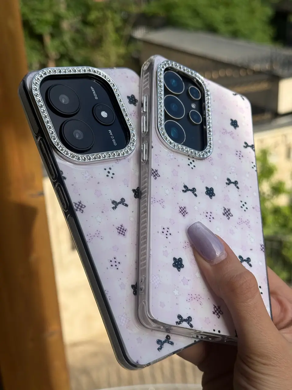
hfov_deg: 30.3
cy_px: 195
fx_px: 540
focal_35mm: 48
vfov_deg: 39.7
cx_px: 146
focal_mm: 6.76
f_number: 1.78
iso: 80
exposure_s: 1/2976
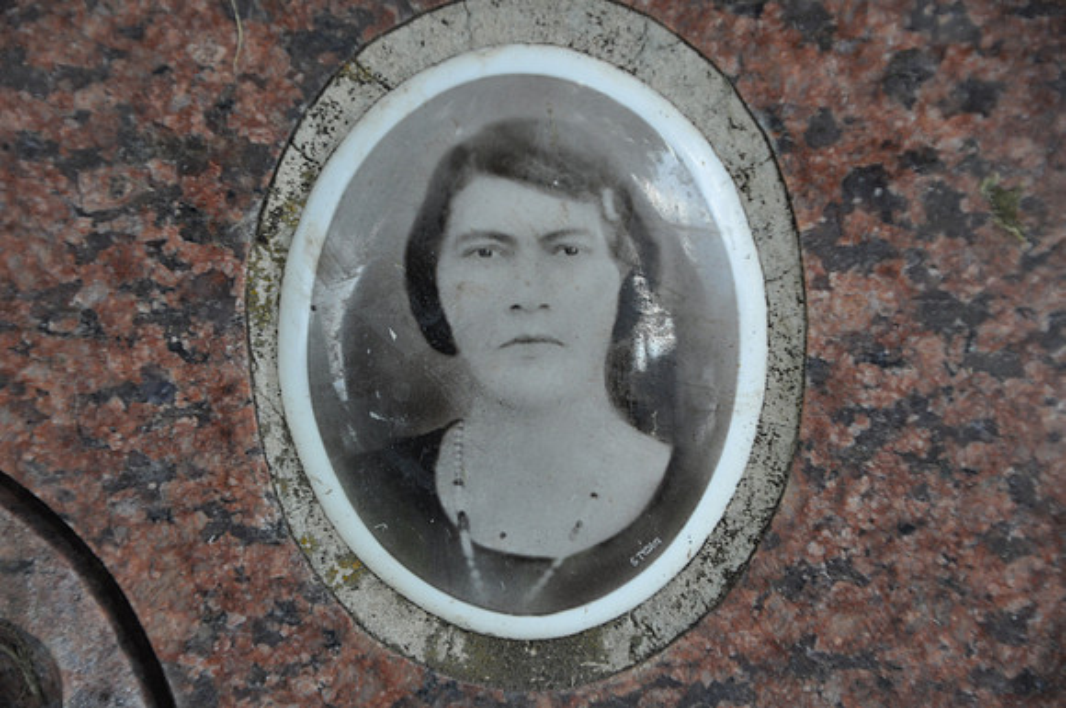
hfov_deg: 13.1
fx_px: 4657
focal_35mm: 158
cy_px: 354
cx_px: 533
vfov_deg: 8.7
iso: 400
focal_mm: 105
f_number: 5.6
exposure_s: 1/80
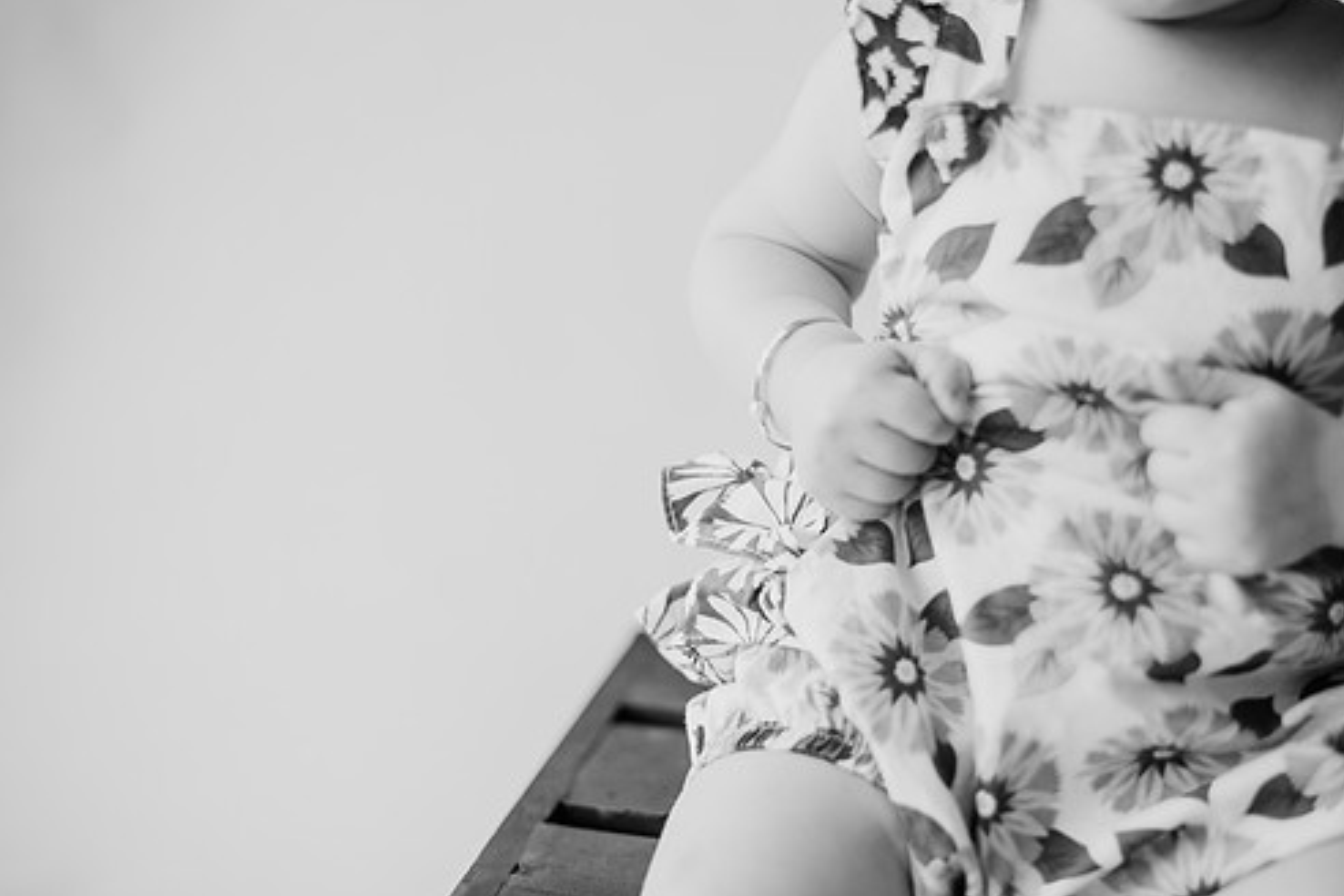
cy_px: 406
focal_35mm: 59
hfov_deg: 33.9
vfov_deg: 23.0
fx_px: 2202
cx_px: 754
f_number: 2
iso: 400
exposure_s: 1/800
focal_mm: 50
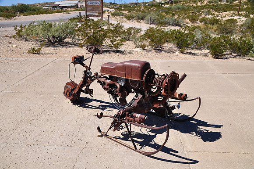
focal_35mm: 30
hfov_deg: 62.0
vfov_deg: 43.5
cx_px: 127
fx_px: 211
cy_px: 84
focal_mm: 20
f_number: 10
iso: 200
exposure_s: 1/250
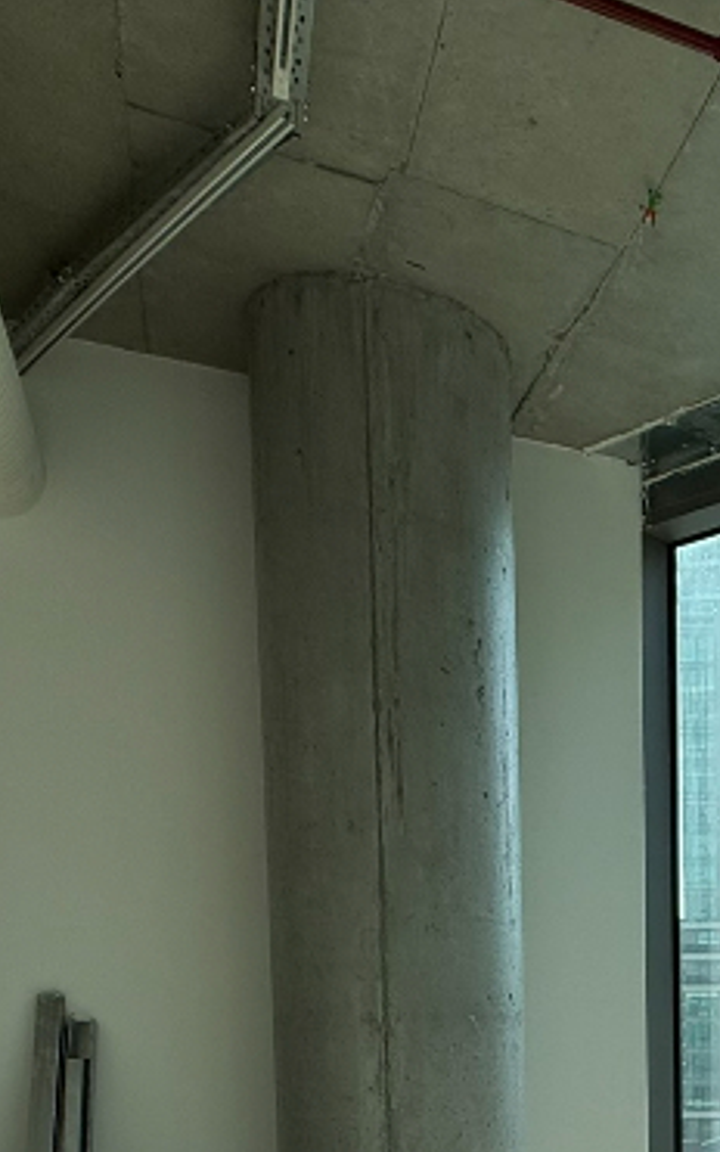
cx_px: 866
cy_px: 1146
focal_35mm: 40
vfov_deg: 42.7
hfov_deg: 28.0
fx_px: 1255
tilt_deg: -5.1
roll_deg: +0.2
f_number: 2.2
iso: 64
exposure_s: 1/672
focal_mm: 2.22
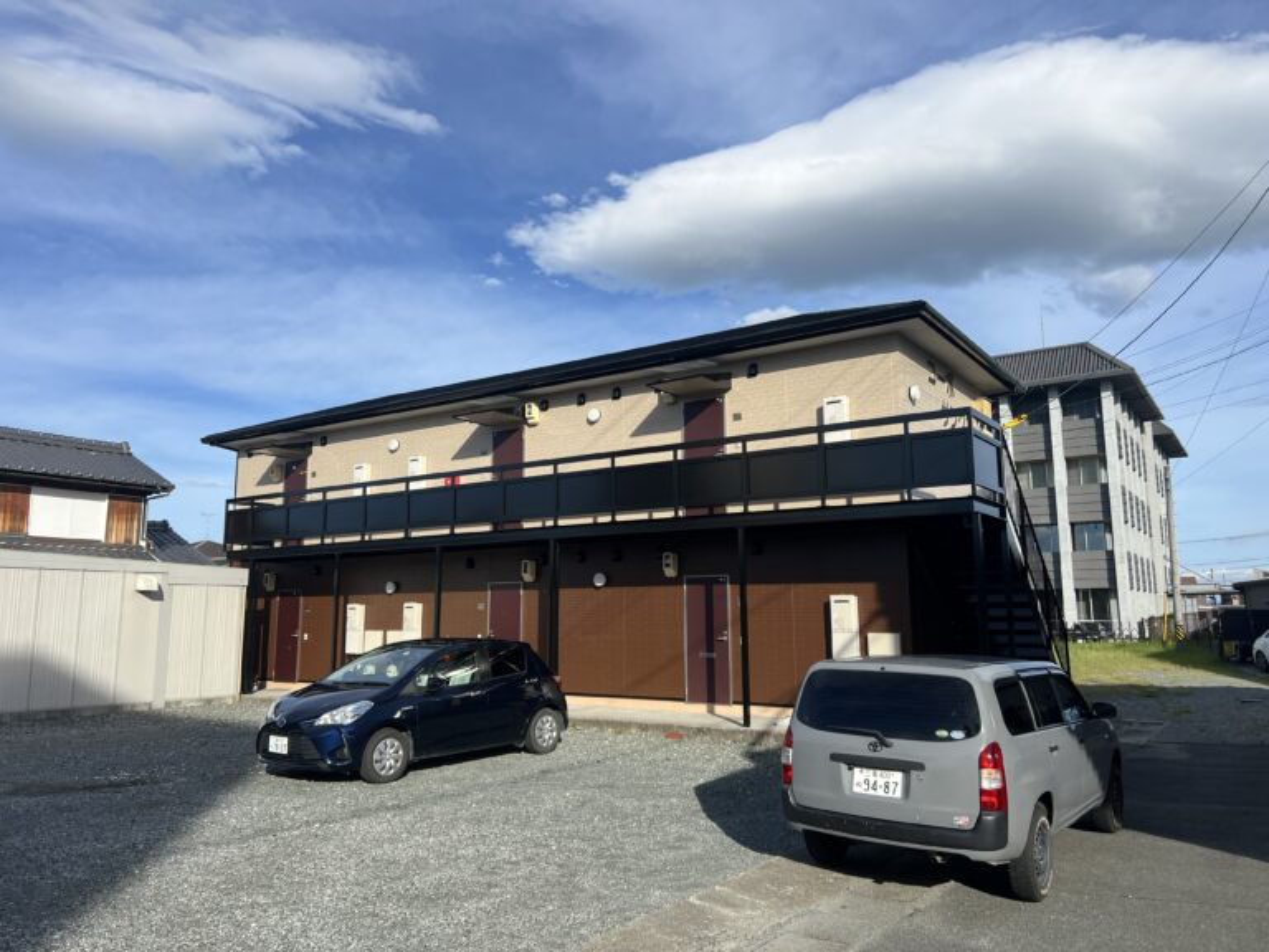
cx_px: 634
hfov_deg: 67.3
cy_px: 476
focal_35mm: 26
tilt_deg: +9.3
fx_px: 953
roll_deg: +0.2
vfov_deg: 53.1
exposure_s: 1/4444
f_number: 1.5
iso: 50
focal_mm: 5.7
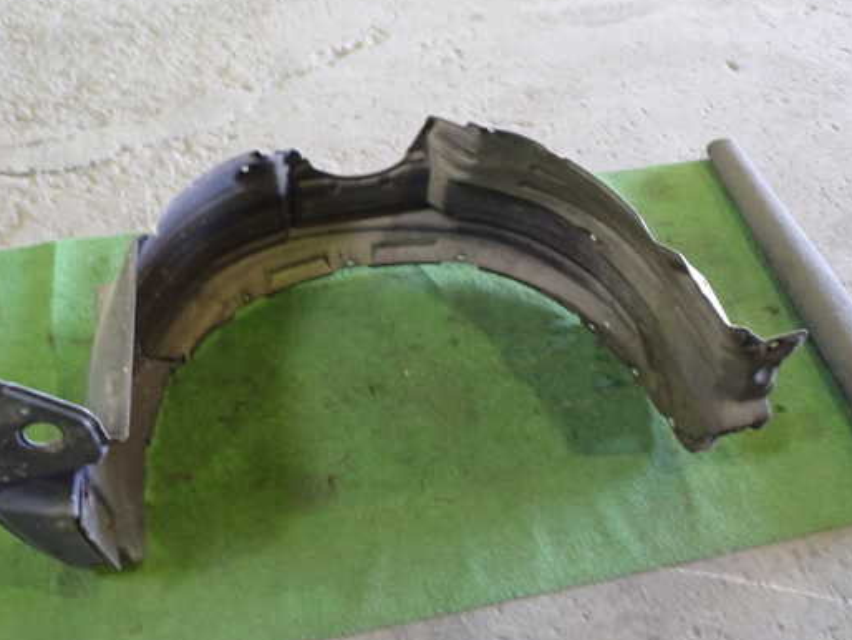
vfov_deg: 40.7
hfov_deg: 52.5
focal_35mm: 35
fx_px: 862
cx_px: 375
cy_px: 322
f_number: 2.3
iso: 800
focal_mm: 5.4
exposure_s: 1/30
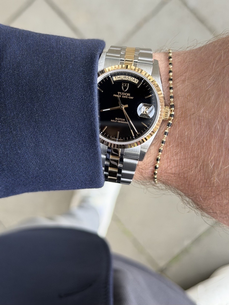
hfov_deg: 30.3
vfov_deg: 39.7
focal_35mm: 48
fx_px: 423
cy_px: 152
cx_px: 114
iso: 100
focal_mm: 6.76
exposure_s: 1/60
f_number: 1.78
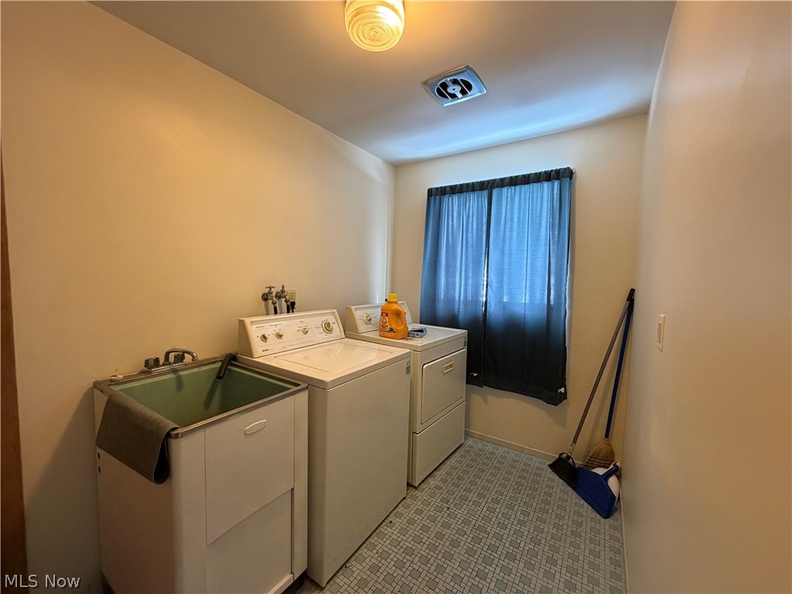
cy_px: 297
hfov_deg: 102.1
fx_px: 320
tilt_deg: -4.1
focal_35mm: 14
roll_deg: -1.7
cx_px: 396
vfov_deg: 85.7
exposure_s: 1/60
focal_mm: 2.22
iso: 500
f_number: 2.2
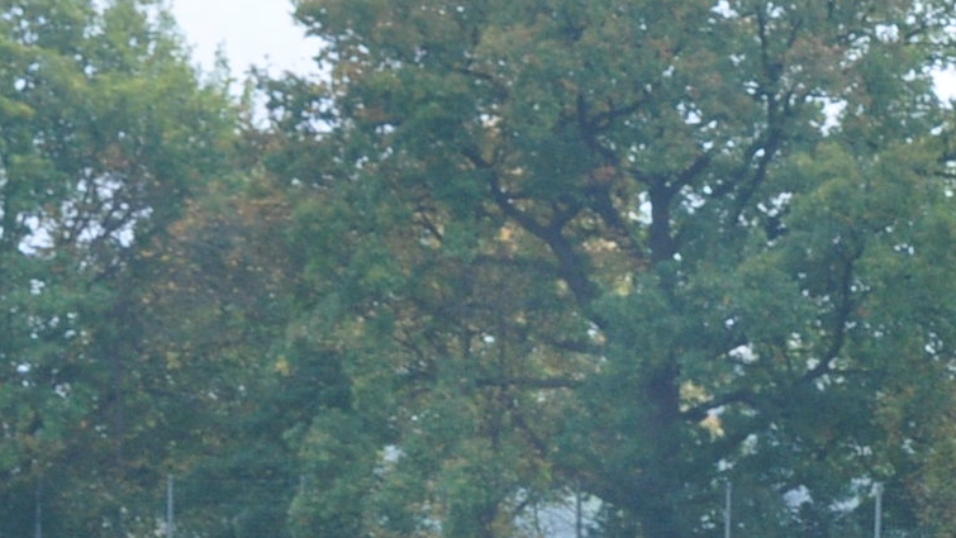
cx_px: 1323
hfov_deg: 8.3
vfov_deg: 4.7
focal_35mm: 254
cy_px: 1223
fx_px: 6440
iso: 400
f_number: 9
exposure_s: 1/100
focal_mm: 38
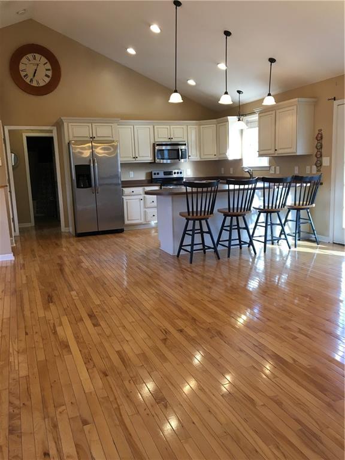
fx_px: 385
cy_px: 230
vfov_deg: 61.7
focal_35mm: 29
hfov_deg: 48.2
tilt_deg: -8.4
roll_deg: +1.7
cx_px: 172
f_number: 2.2
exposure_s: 1/30
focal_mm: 4.15
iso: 32
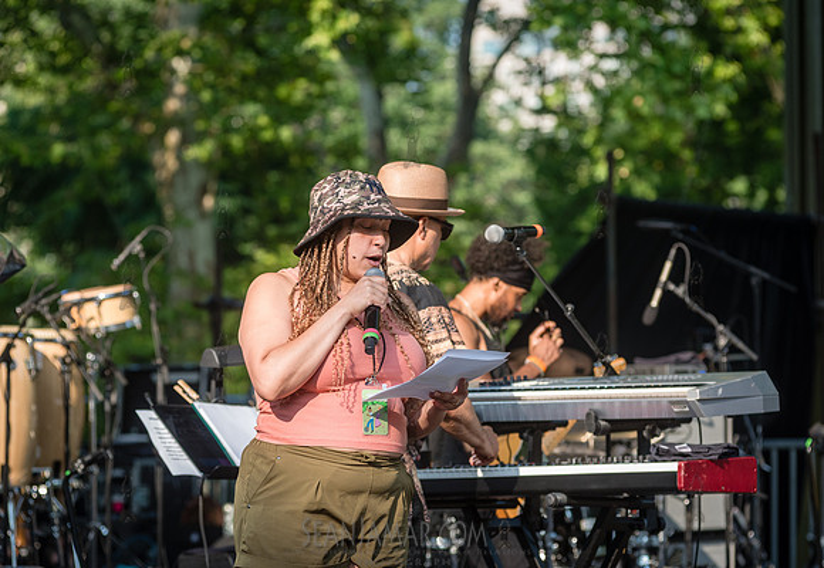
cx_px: 435
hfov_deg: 12.0
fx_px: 3905
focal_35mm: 169
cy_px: 273
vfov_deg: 8.3
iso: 400
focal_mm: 155
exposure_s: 1/640
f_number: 4.5
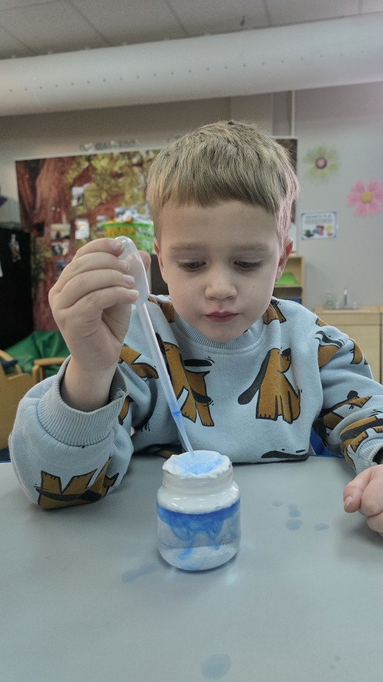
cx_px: 244
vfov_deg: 71.9
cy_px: 340
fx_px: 470
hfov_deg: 44.0
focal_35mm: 26
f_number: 1.7
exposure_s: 1/180
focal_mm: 6.3
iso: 250
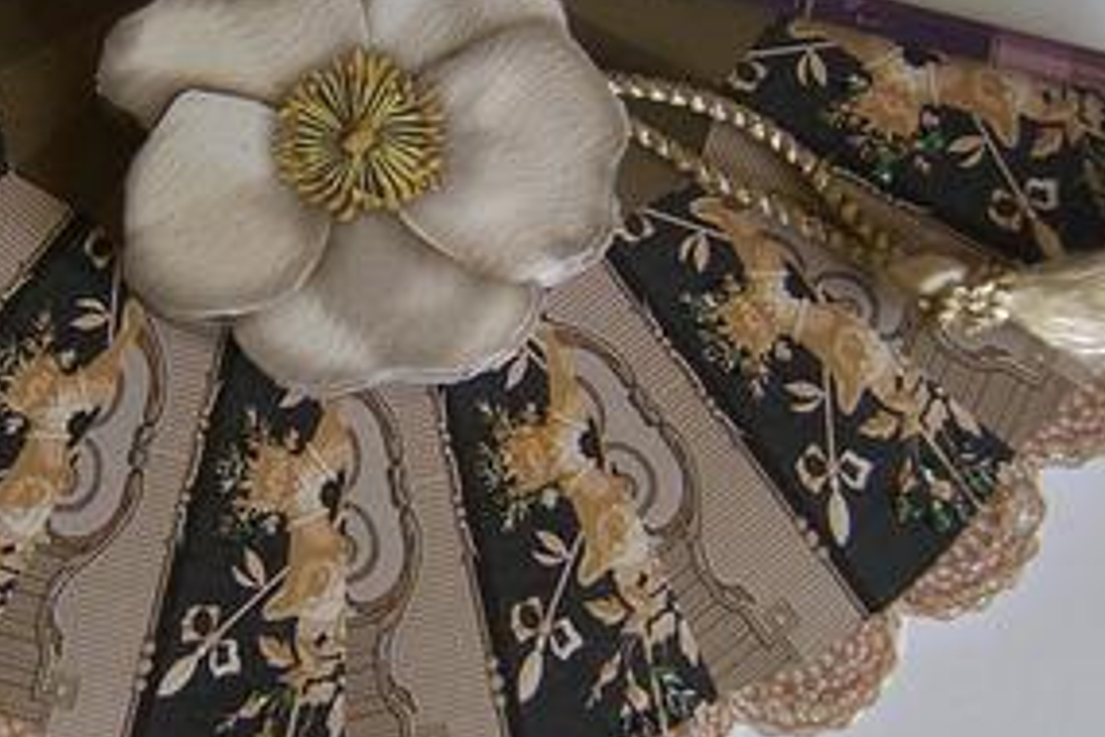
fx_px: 1565
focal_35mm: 51
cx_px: 364
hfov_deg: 38.4
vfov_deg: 26.5
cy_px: 322
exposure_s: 1/21
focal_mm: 8.13
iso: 71
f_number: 2.7
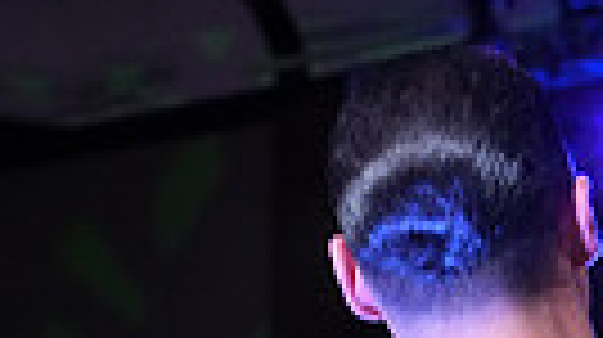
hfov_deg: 6.8
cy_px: 1244
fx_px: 5063
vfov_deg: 3.7
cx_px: 394
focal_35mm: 317
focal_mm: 70
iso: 2500
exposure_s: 1/250
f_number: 5
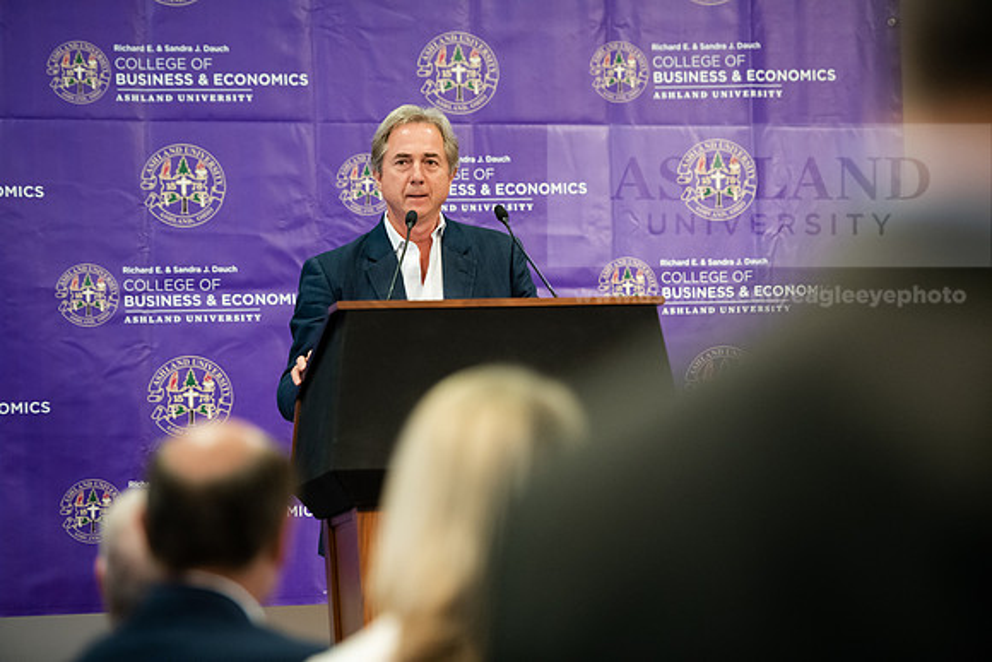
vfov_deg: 8.9
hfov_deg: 13.2
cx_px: 496
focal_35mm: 155
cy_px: 331
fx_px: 4272
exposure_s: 1/200
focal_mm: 155
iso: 2500
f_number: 2.8
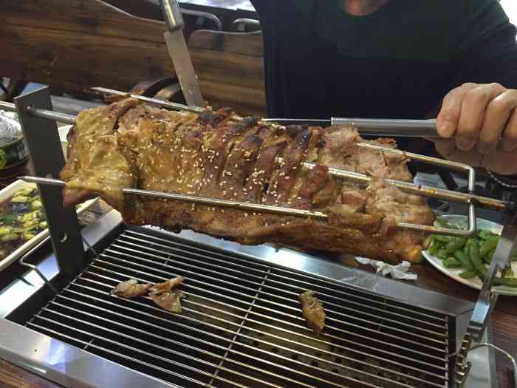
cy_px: 194
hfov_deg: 61.7
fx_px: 433
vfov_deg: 48.2
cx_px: 258
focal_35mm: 29
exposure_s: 1/33
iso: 250
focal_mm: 4.15
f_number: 2.2
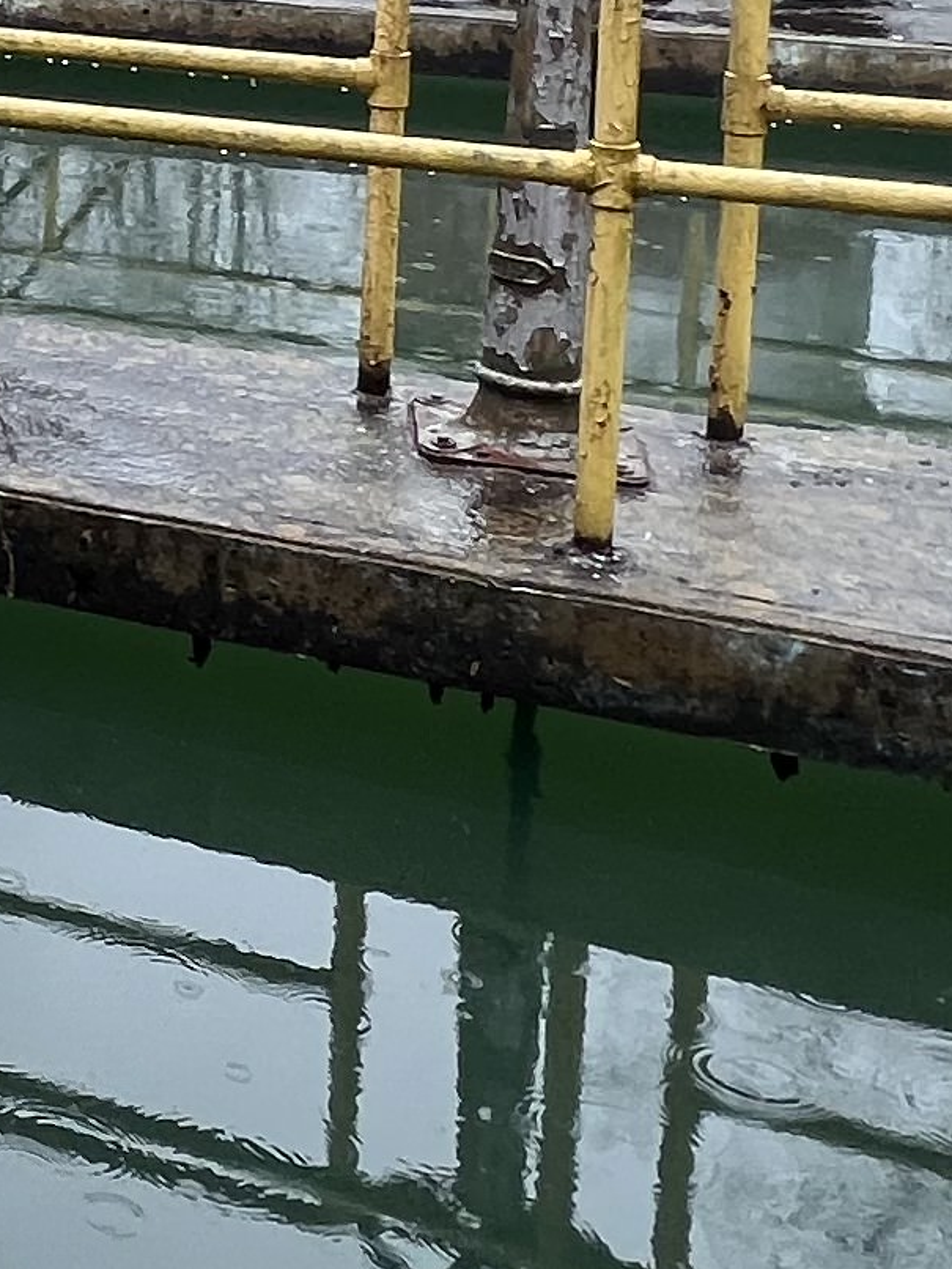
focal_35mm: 65
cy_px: -117
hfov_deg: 15.5
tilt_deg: -8.3
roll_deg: +1.9
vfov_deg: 27.4
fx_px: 2382
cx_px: -1179
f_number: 1.8
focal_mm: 1.57
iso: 50
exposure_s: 1/99
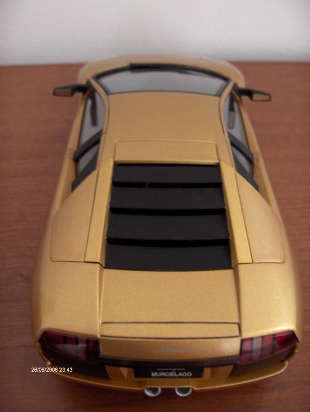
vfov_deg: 47.8
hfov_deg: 36.9
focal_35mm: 39
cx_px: 155
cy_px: 206
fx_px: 465
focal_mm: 8
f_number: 2.8
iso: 100
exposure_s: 1/1.54
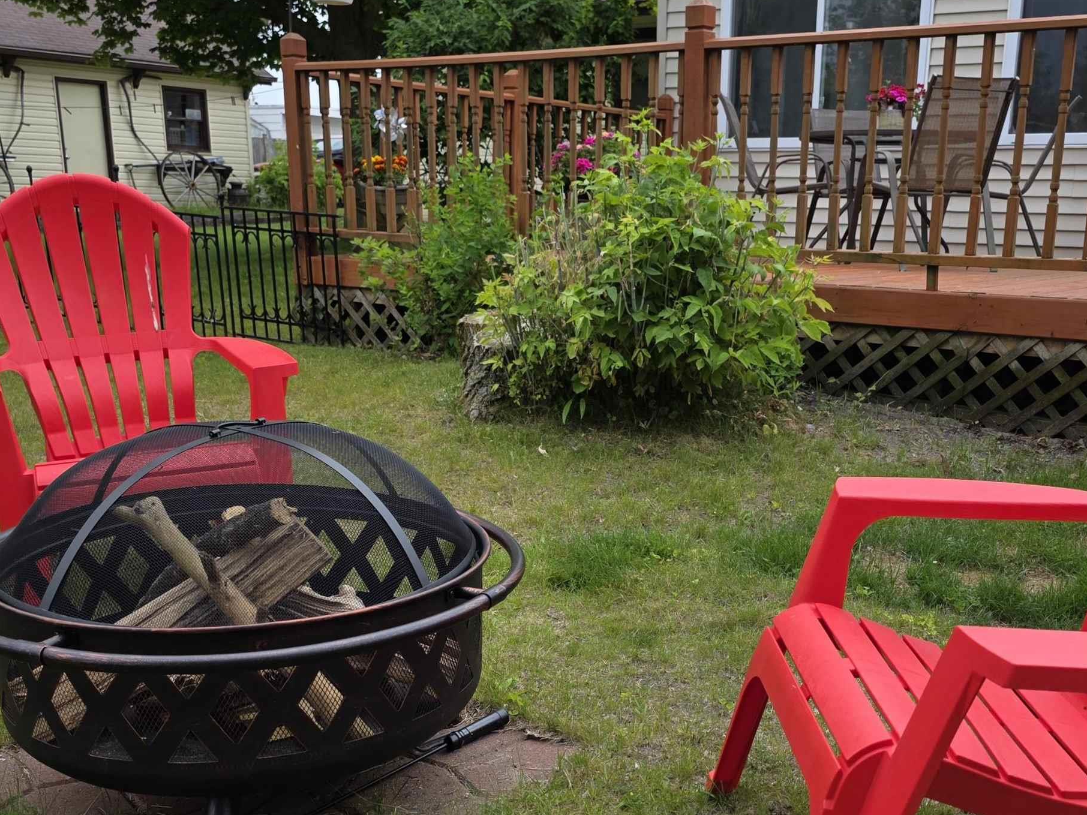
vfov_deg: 36.5
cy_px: 539
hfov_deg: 47.8
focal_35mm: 39
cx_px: 603
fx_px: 1225
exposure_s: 1/5000
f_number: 1.7
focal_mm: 6.3
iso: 80
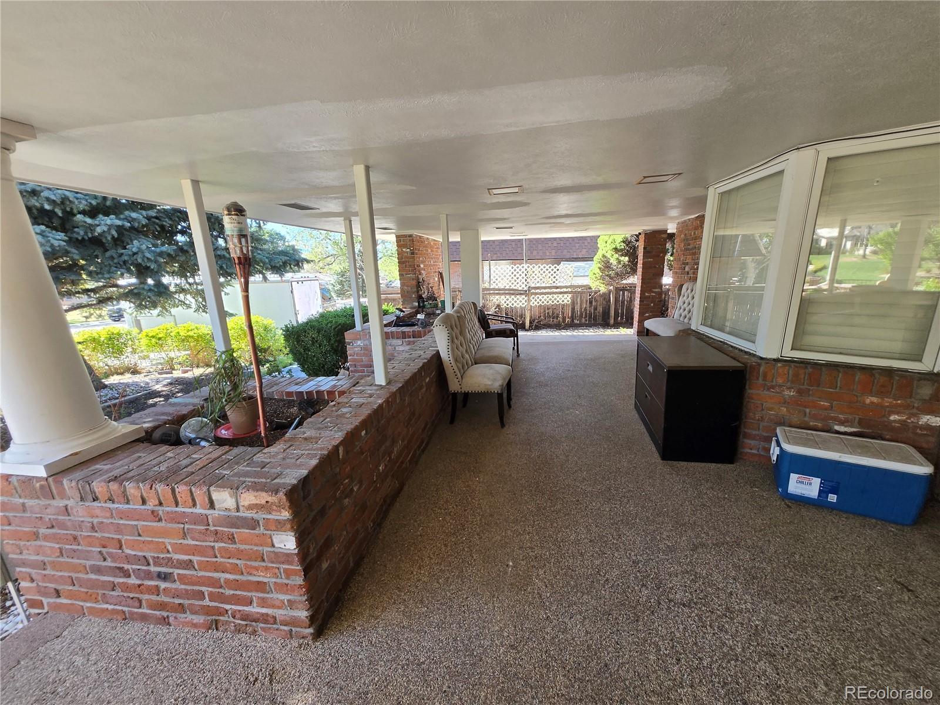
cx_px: 470
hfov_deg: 106.2
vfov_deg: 89.9
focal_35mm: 13
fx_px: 353
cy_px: 352
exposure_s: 1/120
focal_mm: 1.7
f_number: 2.2
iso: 50
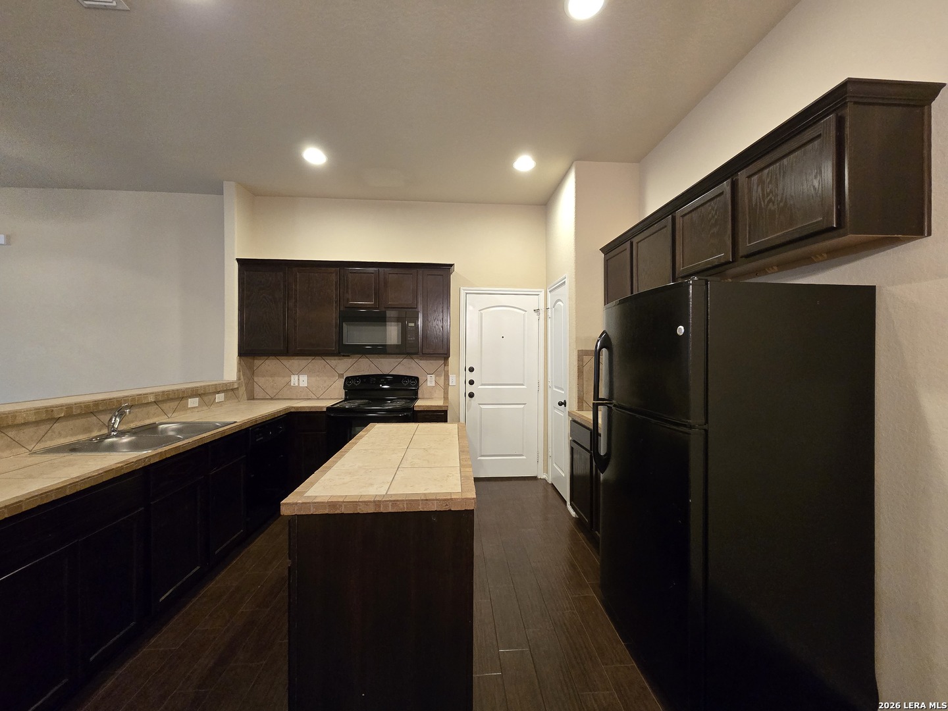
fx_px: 356
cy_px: 356
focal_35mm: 13
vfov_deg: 89.9
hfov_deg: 106.2
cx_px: 474
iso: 640
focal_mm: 2.2
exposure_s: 1/60
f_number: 2.2
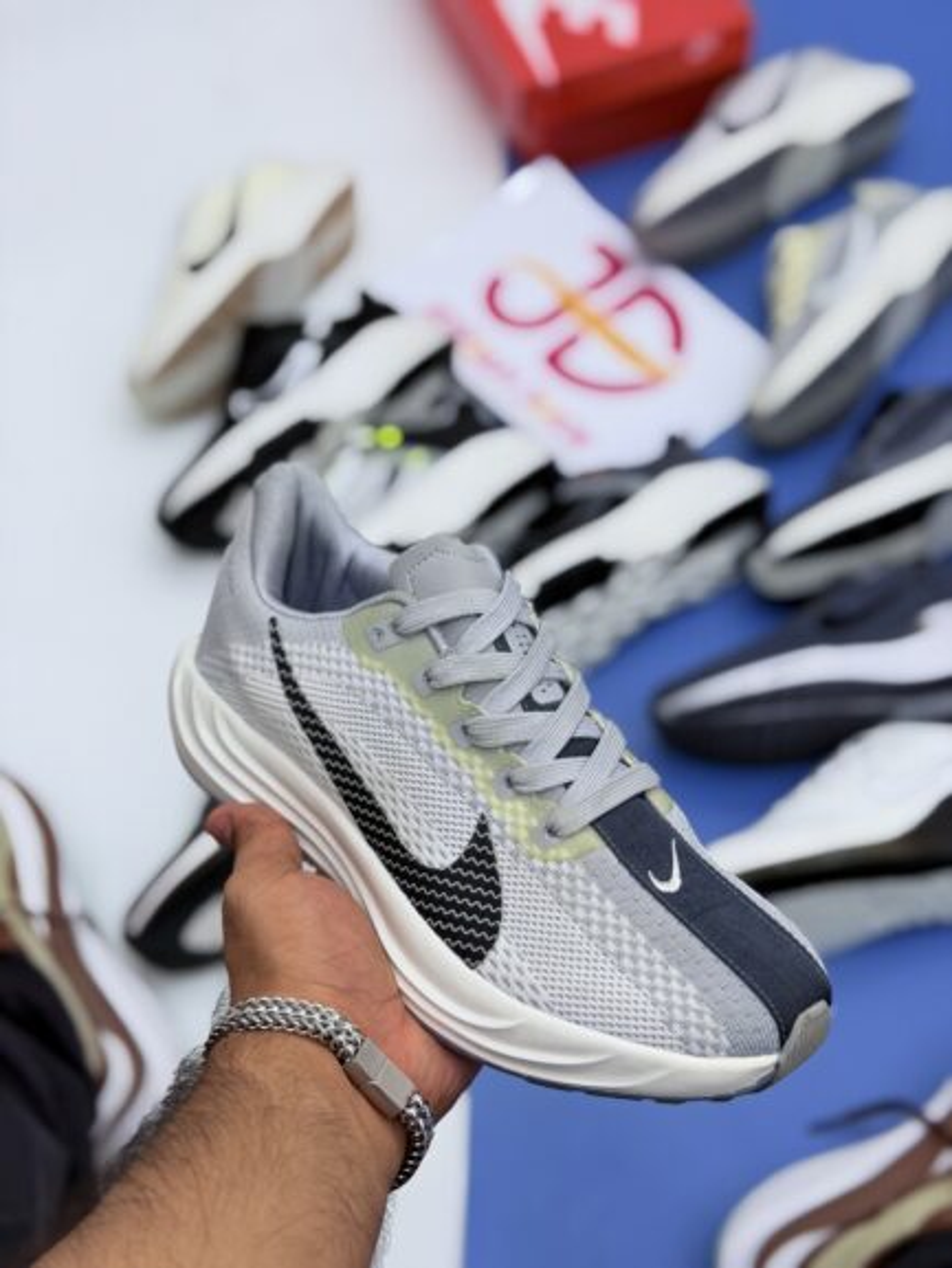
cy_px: 634
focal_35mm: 48
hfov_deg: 30.3
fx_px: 1759
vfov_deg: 39.6
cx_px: 476
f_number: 1.78
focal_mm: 6.76
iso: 64
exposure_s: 1/411
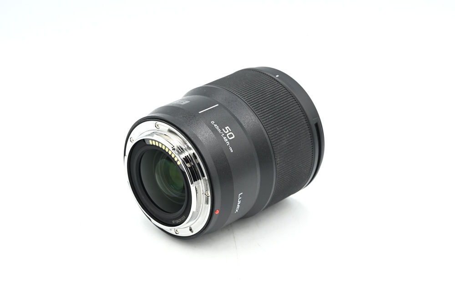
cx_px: 228
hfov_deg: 27.0
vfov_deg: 18.2
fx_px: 948
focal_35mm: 75
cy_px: 152
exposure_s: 1/10
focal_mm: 75
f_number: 14
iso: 100
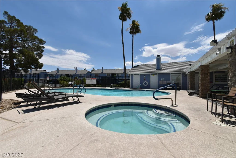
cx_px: 118
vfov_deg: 77.3
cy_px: 79
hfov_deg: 100.4
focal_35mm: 15
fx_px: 98
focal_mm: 10
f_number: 11
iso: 200
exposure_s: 1/500
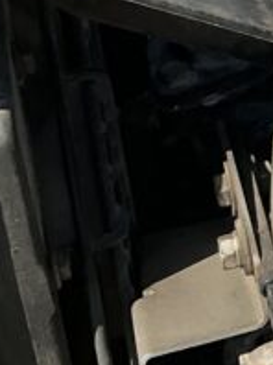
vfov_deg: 13.1
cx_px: 679
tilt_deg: -28.5
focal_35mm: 145
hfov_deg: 9.1
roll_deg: -3.8
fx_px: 1528
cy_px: -118
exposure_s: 1/1577
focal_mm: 3
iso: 25
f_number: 1.8
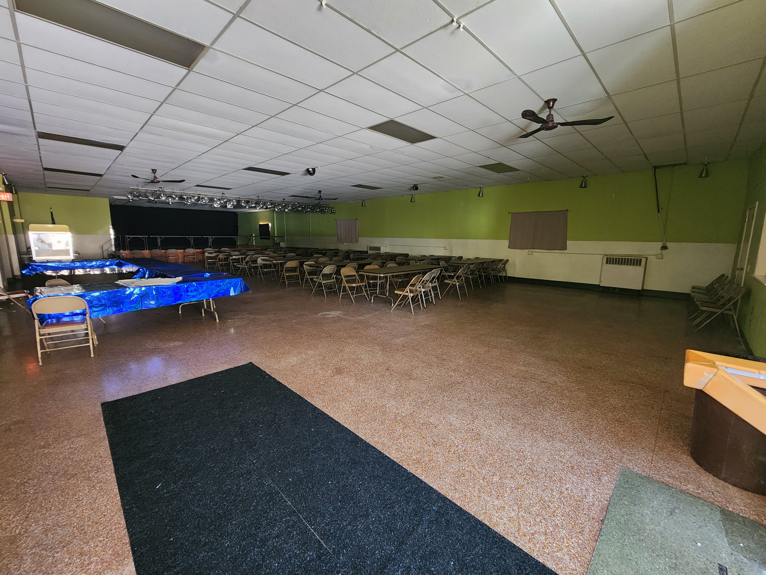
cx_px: 383
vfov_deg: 89.9
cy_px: 288
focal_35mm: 13
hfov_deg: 106.2
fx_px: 288
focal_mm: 2.2
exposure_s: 1/30
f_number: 2.2
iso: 500
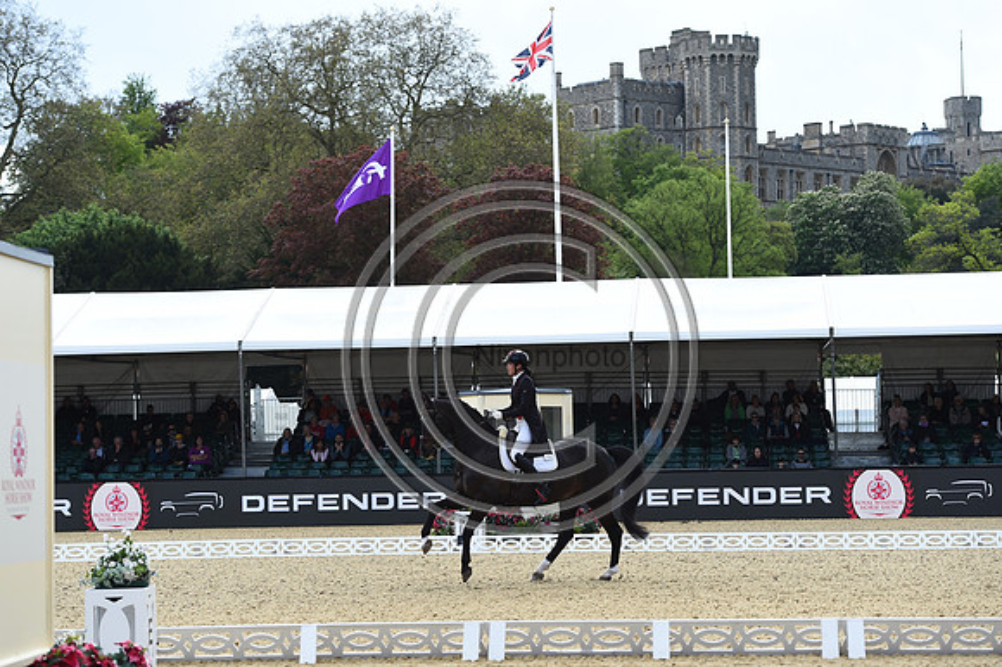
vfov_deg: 13.9
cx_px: 501
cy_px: 334
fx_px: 2726
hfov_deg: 20.8
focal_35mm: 98
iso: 360
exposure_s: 1/1250
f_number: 4.5
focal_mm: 98
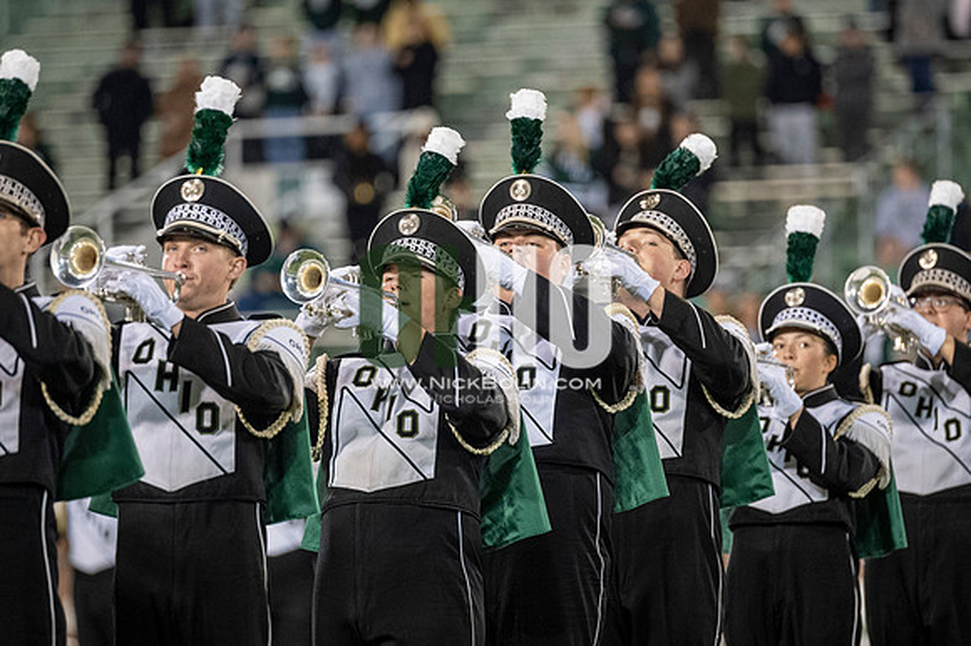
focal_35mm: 300
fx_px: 8087
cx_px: 486
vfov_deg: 4.6
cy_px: 323
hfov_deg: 6.9
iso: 1250
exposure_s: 1/500
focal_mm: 200
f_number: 2.8
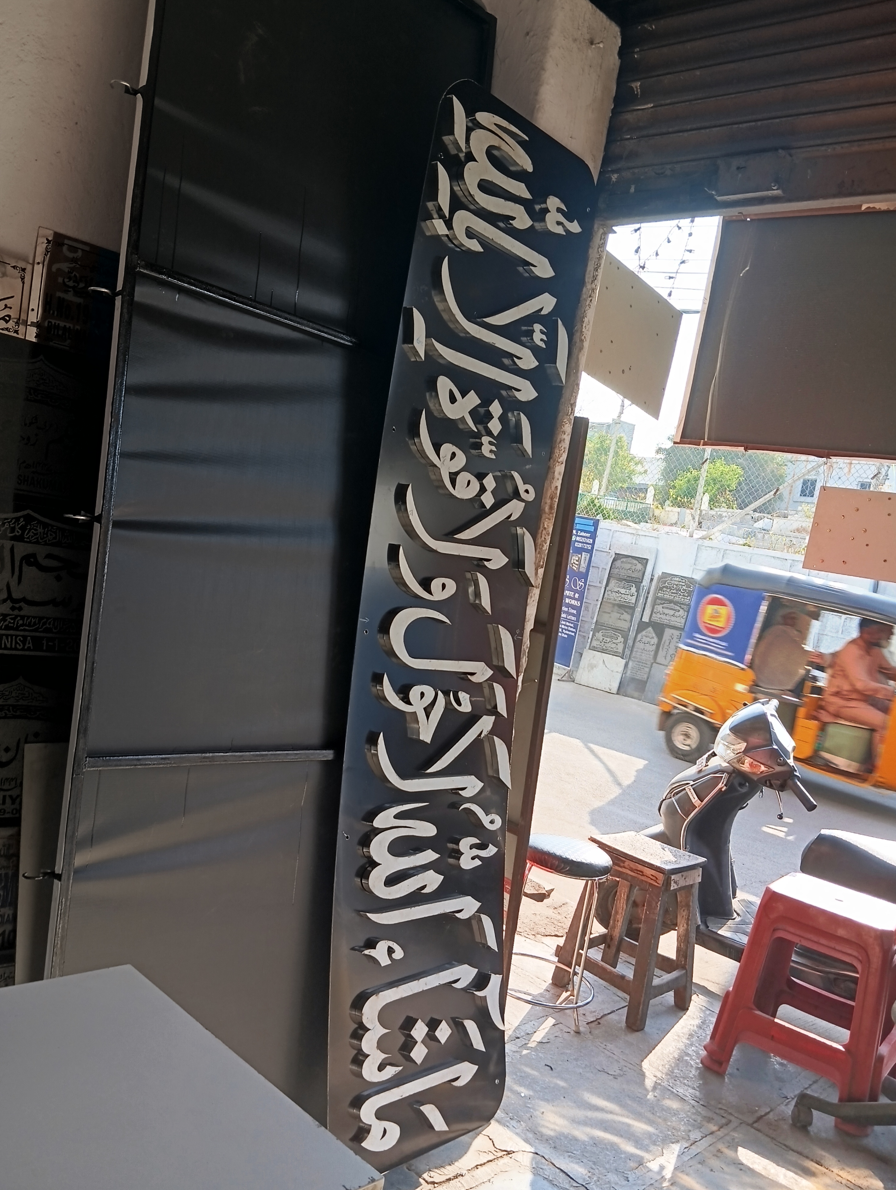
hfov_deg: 48.3
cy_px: 609
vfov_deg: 61.6
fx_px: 998
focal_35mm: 29
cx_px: 450
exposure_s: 1/100
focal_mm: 4.22
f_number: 1.8
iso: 82
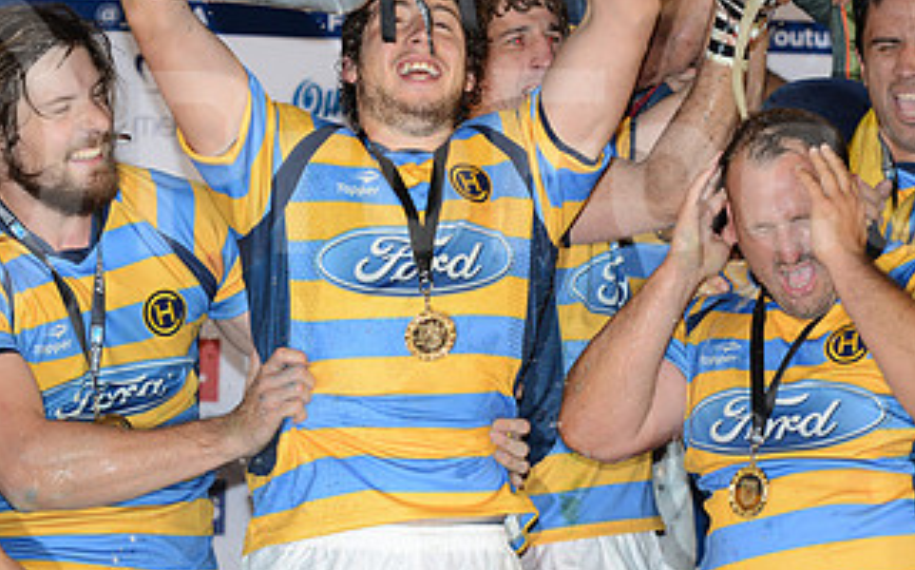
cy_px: 155
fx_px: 5606
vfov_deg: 5.8
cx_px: 368
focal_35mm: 225
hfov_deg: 9.3
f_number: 2.8
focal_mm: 122
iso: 800
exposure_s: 1/160
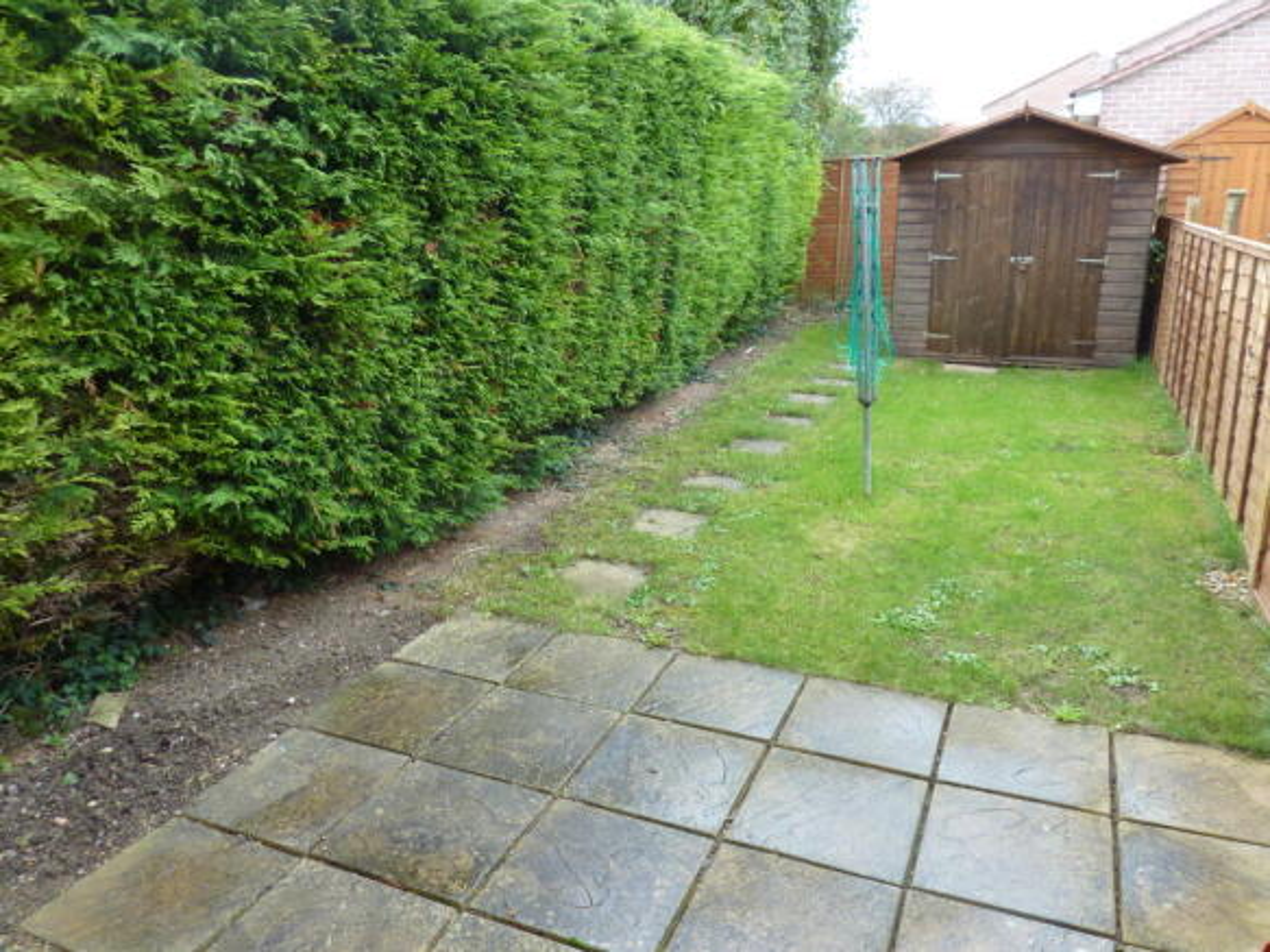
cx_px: 635
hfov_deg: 69.4
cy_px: 476
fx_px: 917
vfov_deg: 54.9
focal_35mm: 25
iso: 80
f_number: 3.3
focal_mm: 4.1
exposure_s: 1/50
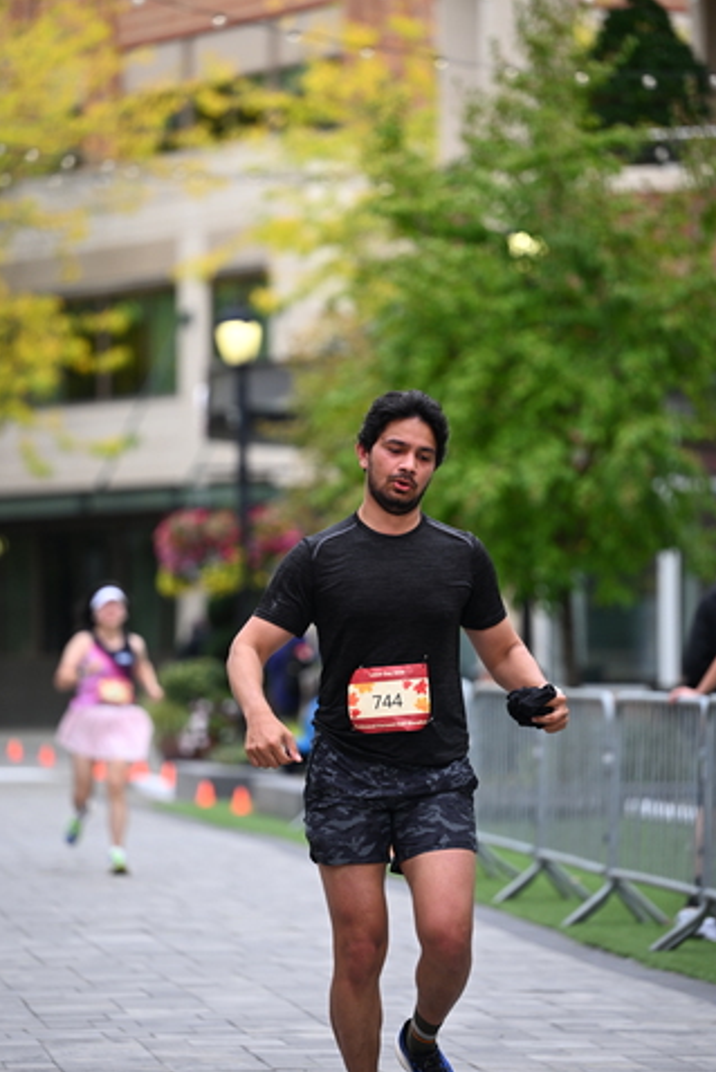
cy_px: 529
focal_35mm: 184
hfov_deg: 7.5
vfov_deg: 11.2
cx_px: 354
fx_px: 5485
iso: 640
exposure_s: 1/2000
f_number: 2.8
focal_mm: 160
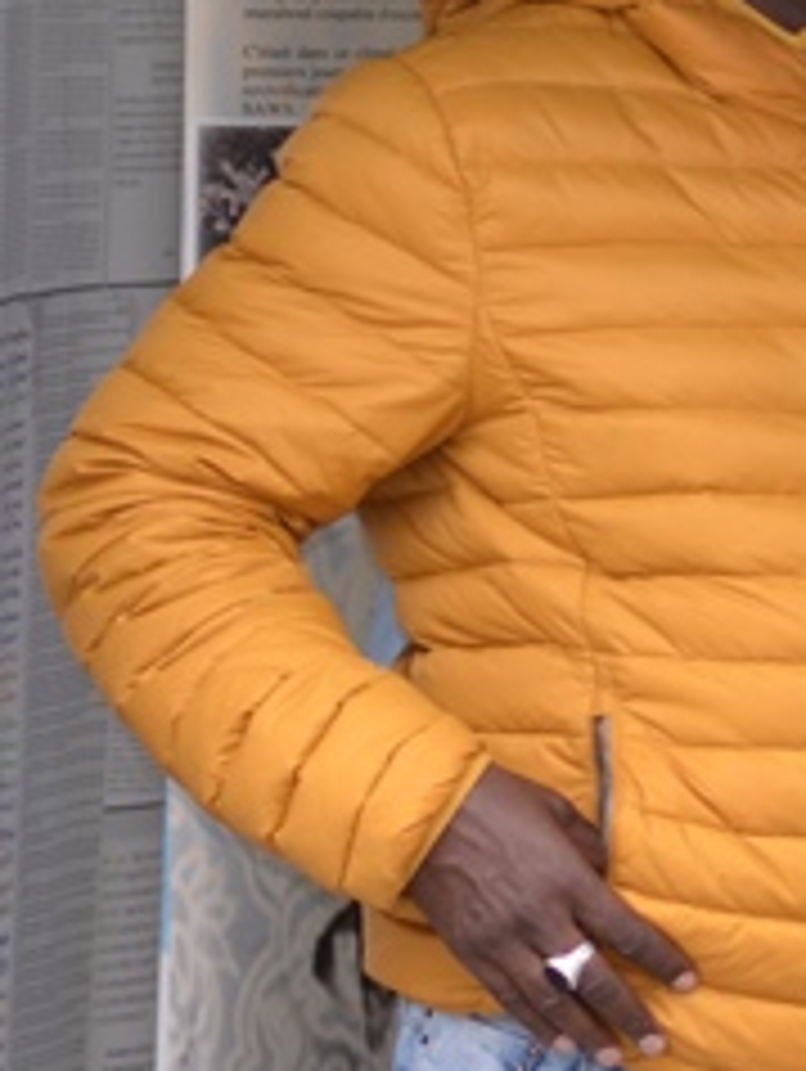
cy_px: 342
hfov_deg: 2.0
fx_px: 23397
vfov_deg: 2.6
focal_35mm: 755
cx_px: 1405
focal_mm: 122
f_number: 4.2
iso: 200
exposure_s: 1/125
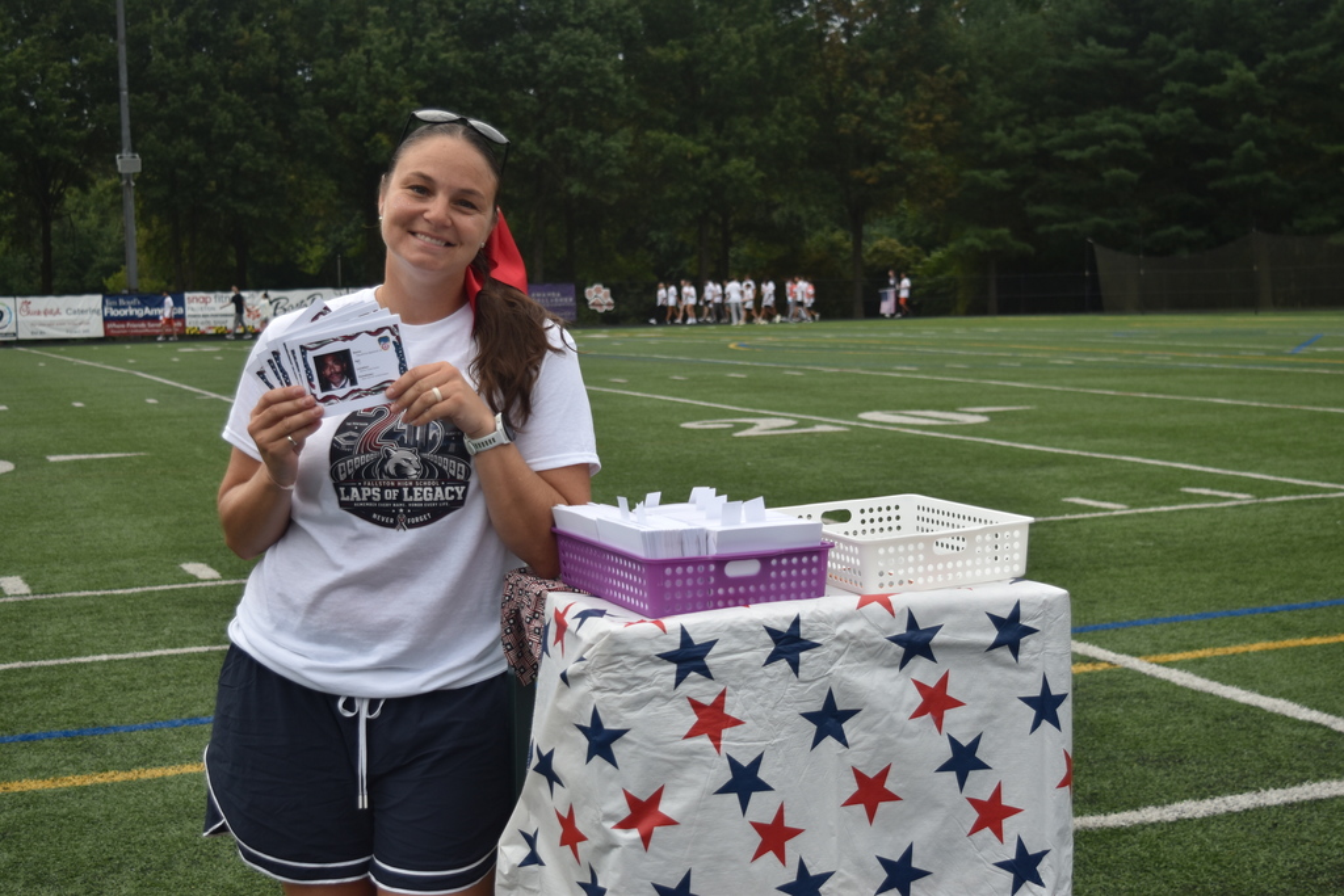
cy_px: 448
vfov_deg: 26.5
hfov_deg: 38.9
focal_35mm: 51
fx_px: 1904
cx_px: 672
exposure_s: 1/320
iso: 160
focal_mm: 34
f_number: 4.5
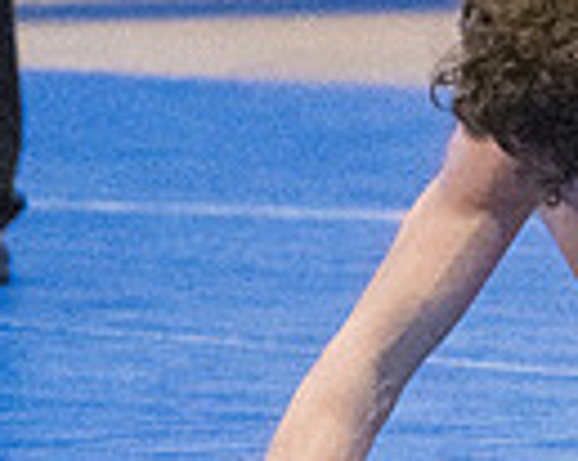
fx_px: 14530
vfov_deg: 1.8
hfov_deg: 2.3
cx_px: 838
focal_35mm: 850
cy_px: 121
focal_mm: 135
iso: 10000
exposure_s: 1/1600
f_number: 4.5
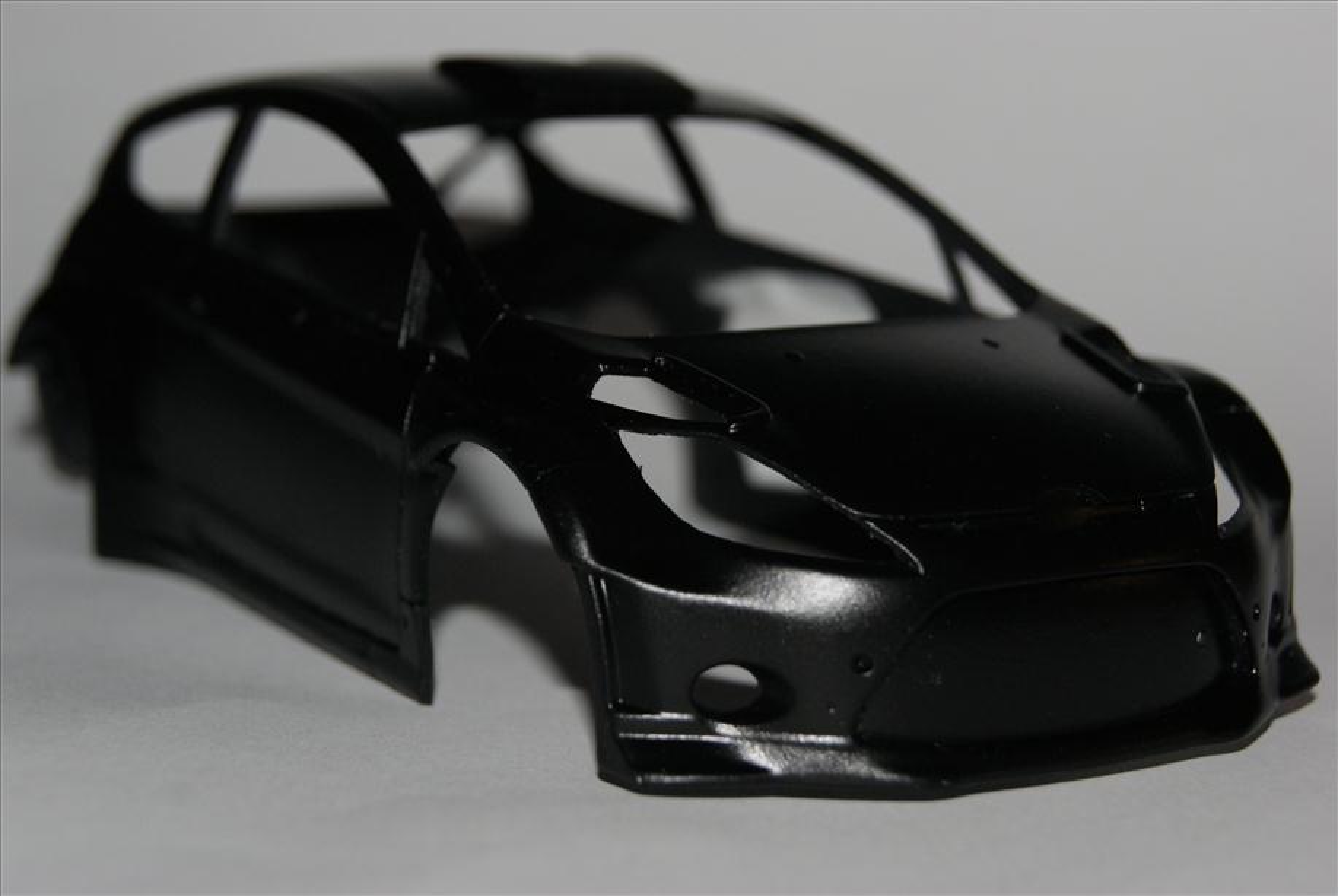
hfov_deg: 24.6
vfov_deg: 16.6
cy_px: 448
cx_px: 669
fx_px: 3070
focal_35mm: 82
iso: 400
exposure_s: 1/80
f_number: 7.1
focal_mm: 55
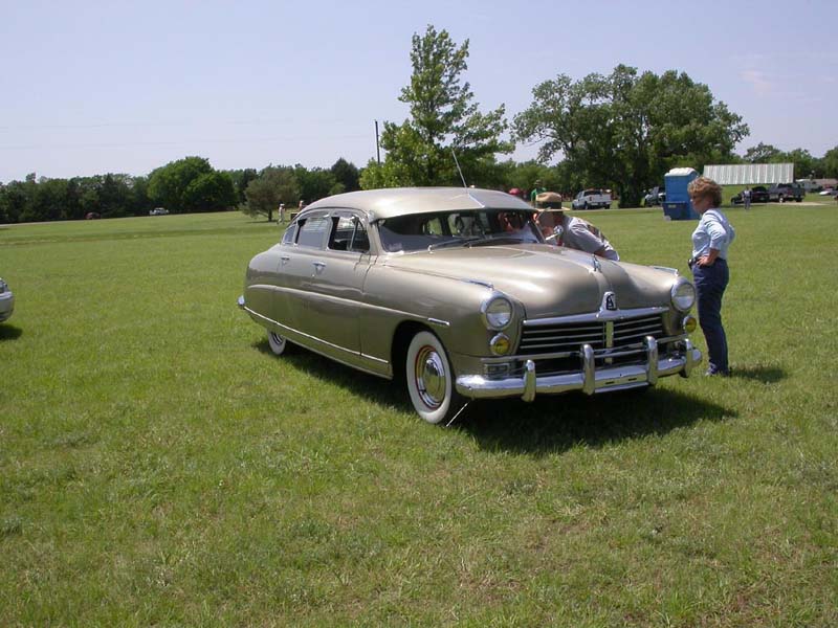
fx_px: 920
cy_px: 314
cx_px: 419
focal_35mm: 38
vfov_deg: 37.7
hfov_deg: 49.0
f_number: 7.5
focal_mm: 7.85
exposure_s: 1/370
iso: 100
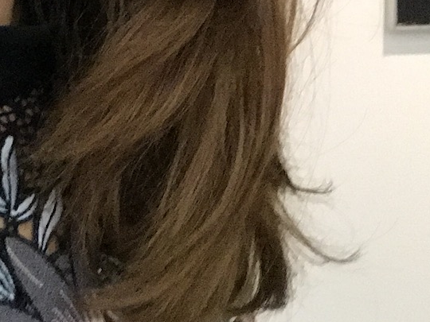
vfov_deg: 6.7
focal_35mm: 216
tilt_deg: -3.0
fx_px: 2683
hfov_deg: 9.1
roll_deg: +1.2
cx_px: 57
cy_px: -236
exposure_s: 1/50
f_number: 2.8
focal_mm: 6.6
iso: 320
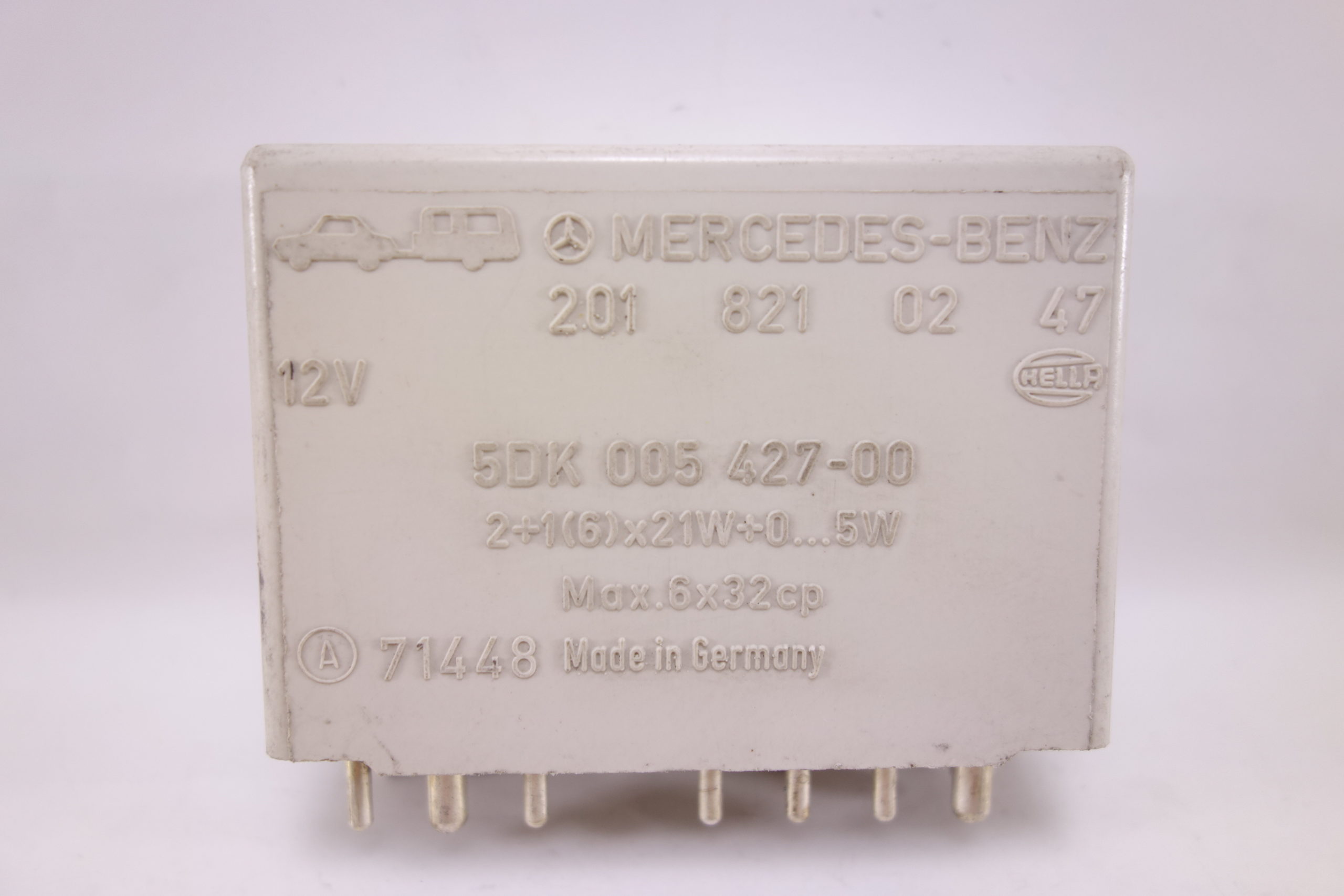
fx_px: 1045
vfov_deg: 46.4
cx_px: 672
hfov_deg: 65.5
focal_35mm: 28
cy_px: 448
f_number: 2.2
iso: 125
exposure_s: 1/100
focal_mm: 10.4
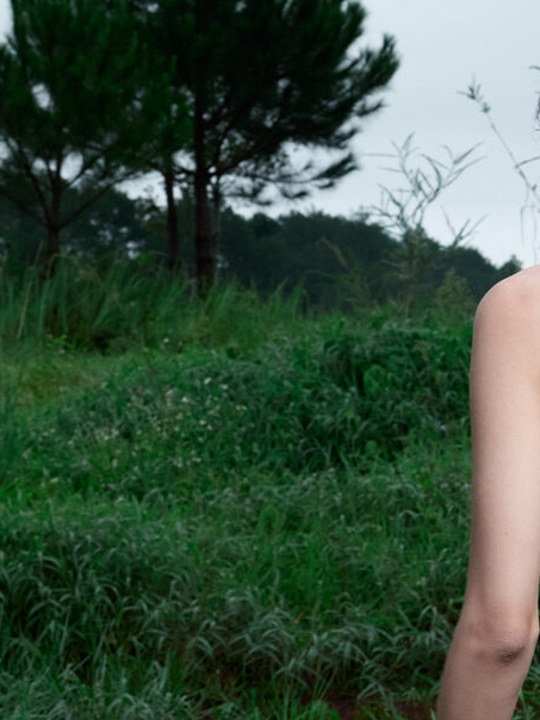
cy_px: 964
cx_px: 709
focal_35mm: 169
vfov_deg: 11.4
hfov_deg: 8.7
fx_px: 3515
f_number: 13
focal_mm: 64.1
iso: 1000
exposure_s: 1/50
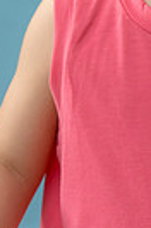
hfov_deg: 4.6
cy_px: -87
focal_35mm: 295
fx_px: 1866
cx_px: 178
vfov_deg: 6.9
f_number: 5.6
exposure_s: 1/160
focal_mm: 87
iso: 1600
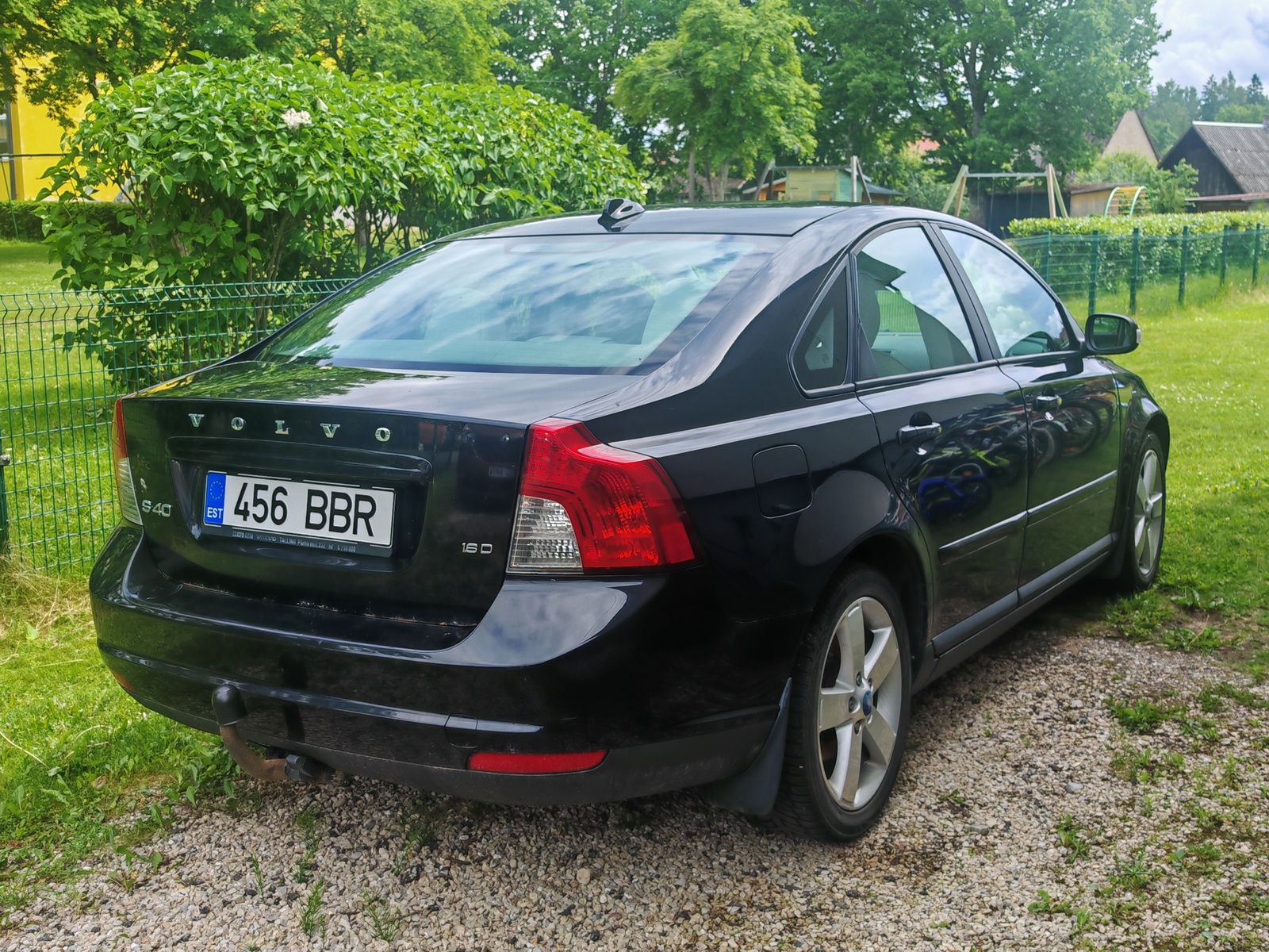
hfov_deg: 50.1
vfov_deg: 38.7
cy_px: 476
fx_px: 1356
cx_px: 634
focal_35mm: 37
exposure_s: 1/600
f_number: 2
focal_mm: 6.83
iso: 50
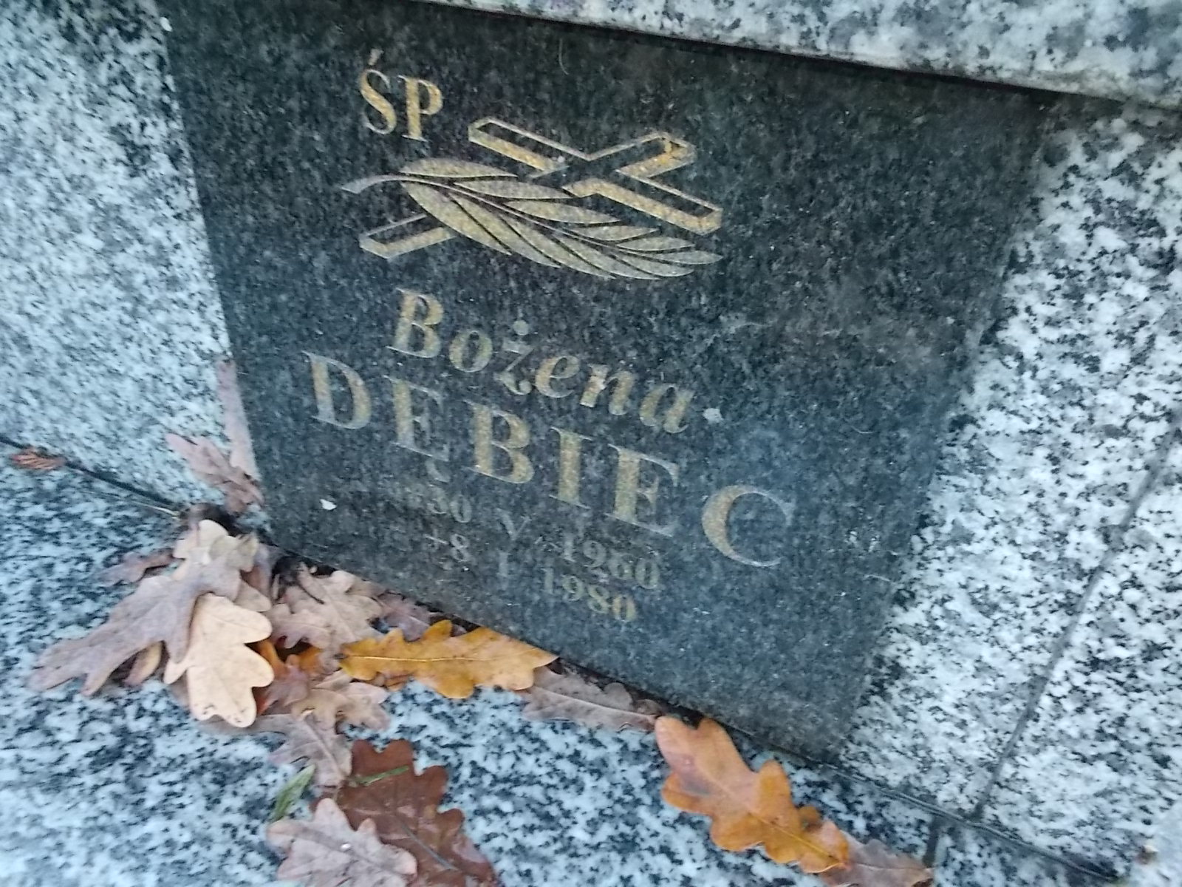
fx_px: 888
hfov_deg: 67.3
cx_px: 591
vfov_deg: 53.1
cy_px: 444
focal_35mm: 26
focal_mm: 4.6
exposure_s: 1/50
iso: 400
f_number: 3.2
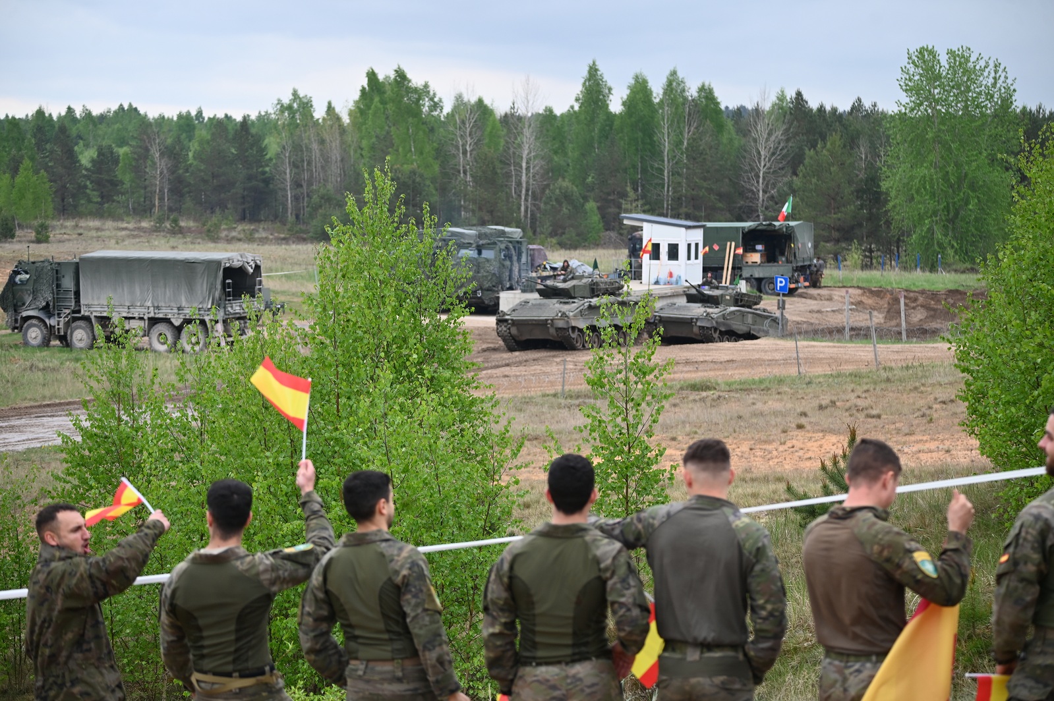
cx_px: 527
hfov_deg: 20.4
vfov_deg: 13.7
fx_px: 2926
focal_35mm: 100
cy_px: 350
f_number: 5
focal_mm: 100
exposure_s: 1/250
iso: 400
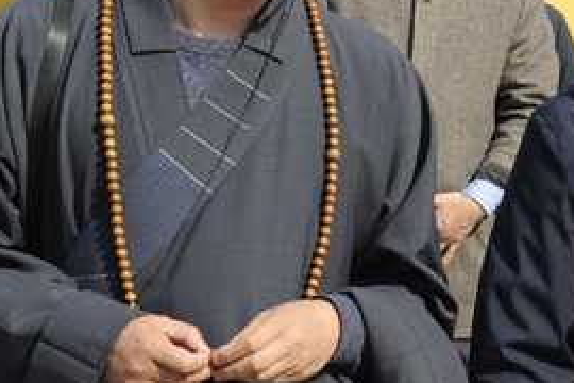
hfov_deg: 11.8
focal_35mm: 169
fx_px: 2694
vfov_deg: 8.1
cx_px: 761
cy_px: 11
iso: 1600
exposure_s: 1/640
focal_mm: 48
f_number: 13
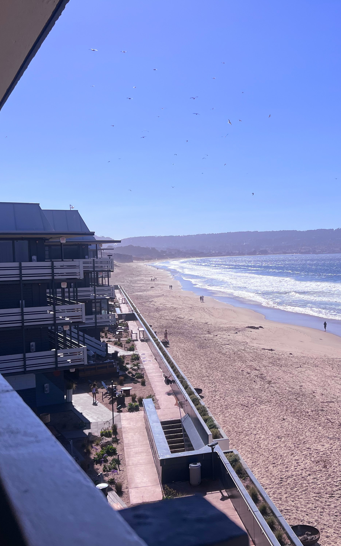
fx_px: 550
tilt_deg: -2.1
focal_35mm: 37
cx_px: 253
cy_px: 273
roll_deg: +2.3
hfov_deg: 33.8
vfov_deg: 52.7
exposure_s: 1/11364
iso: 50
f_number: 1.5
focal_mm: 5.7
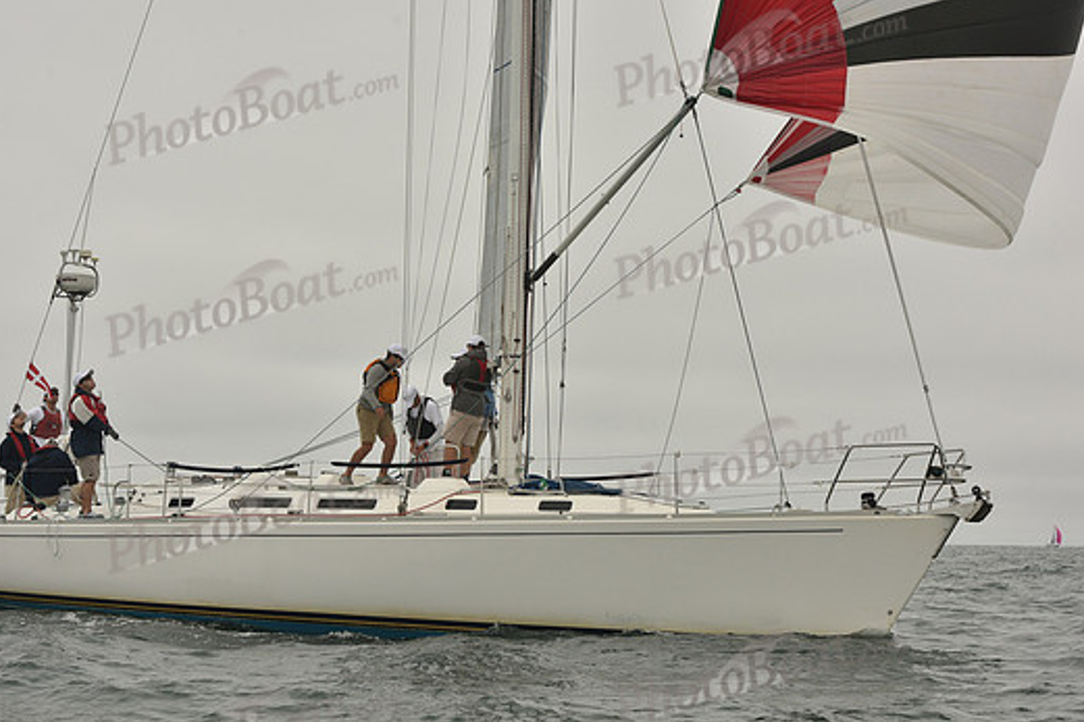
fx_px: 2348
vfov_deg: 17.5
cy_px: 382
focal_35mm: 78
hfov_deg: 26.0
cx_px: 508
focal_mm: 70
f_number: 10
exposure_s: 1/800
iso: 320
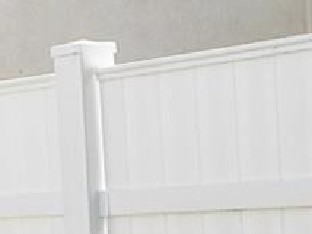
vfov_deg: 8.0
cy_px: 371
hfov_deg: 10.8
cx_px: 38
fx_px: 1642
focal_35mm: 182
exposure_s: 1/204
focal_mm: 4.6
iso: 160
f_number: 5.6
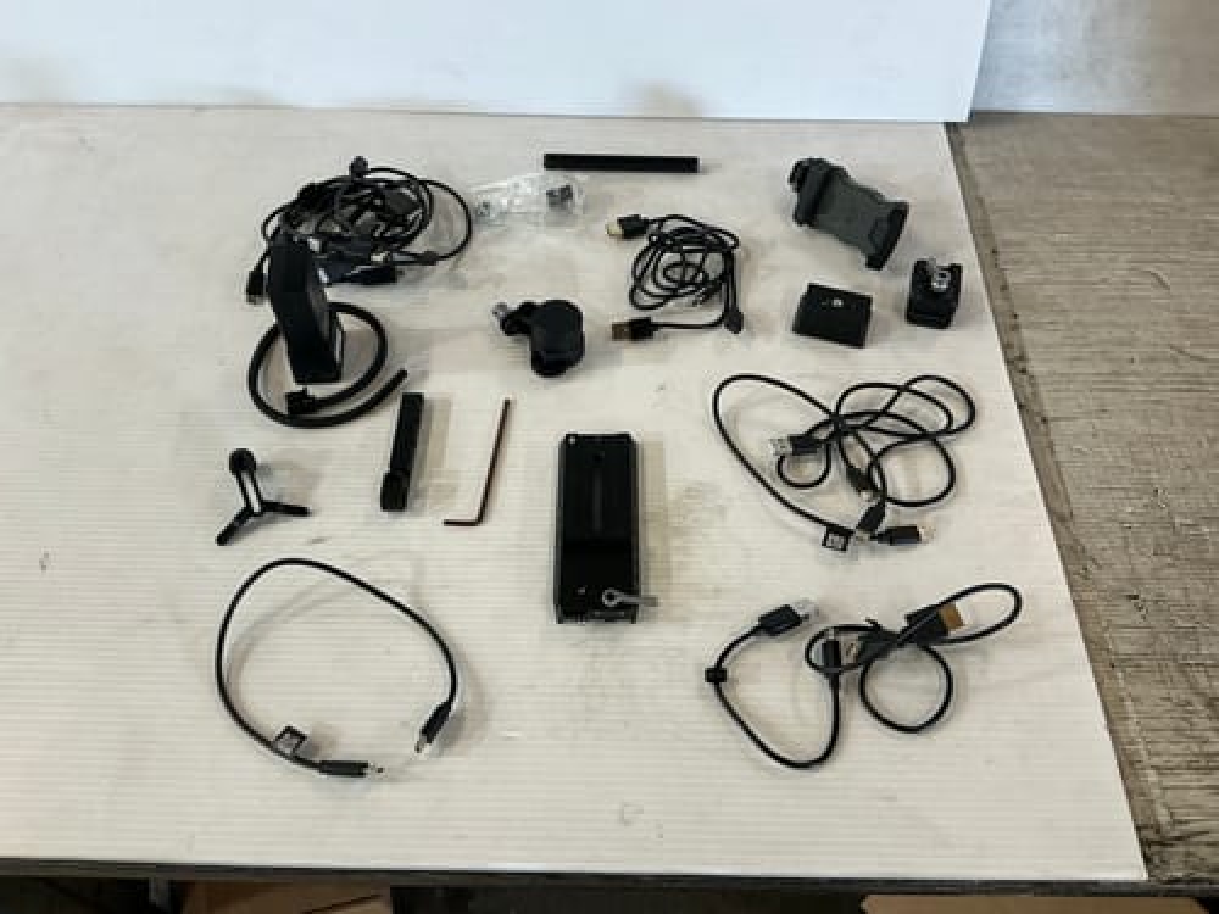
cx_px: 610
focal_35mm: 28
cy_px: 457
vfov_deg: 49.7
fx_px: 986
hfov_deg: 63.4
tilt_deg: -55.2
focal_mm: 3
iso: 64
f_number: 1.8
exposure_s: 1/50
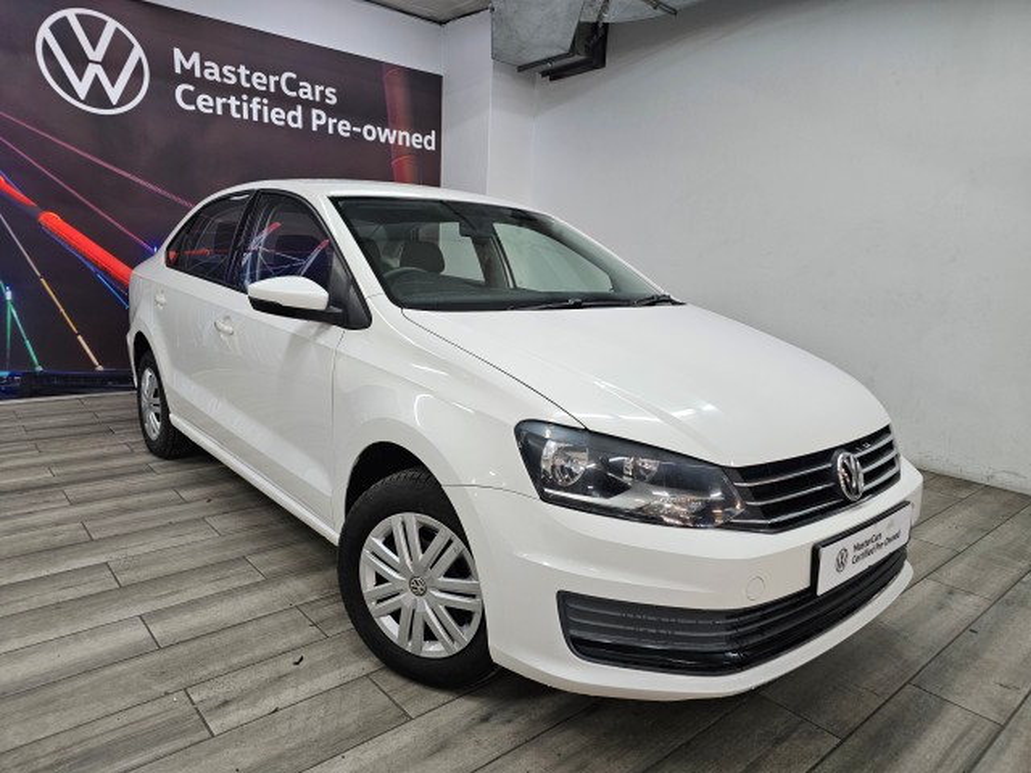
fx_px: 685
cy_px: 386
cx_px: 516
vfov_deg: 58.9
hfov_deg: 73.9
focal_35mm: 23
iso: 200
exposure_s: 1/100
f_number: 1.7
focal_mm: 6.3
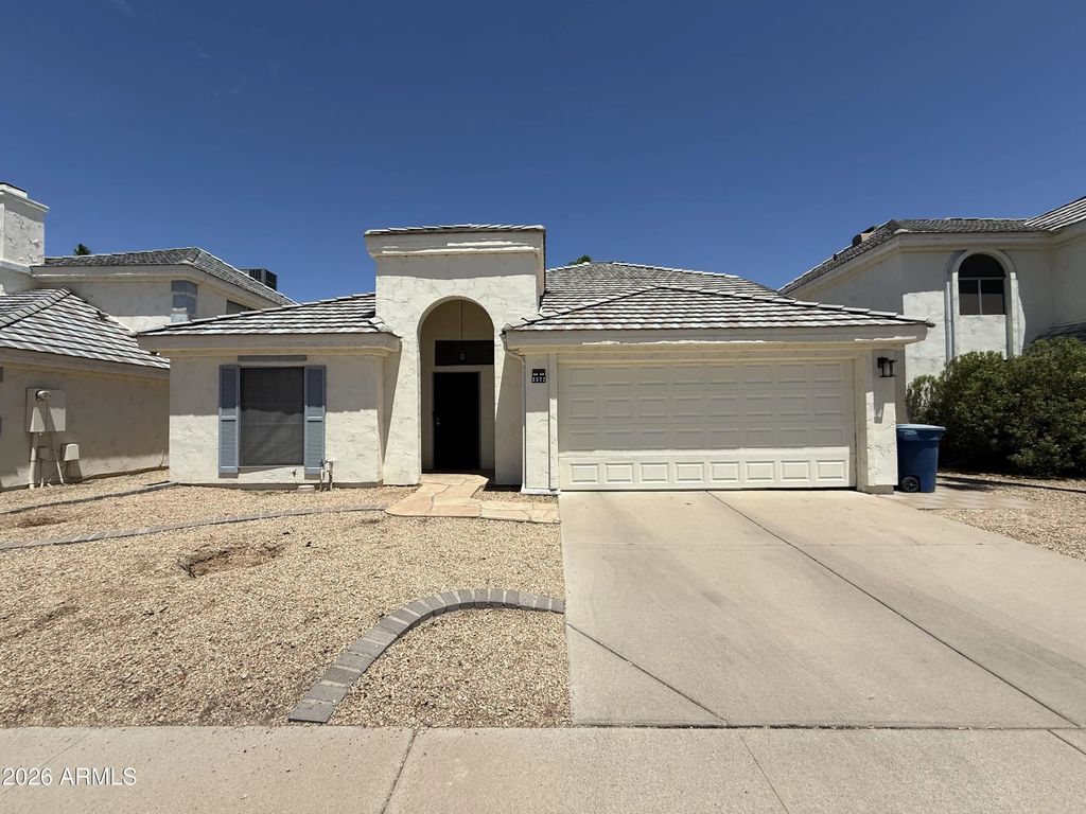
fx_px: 439
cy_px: 407
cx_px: 543
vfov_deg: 85.7
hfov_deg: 102.1
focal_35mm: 14
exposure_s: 1/3891
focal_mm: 2.22
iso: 50
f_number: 2.2
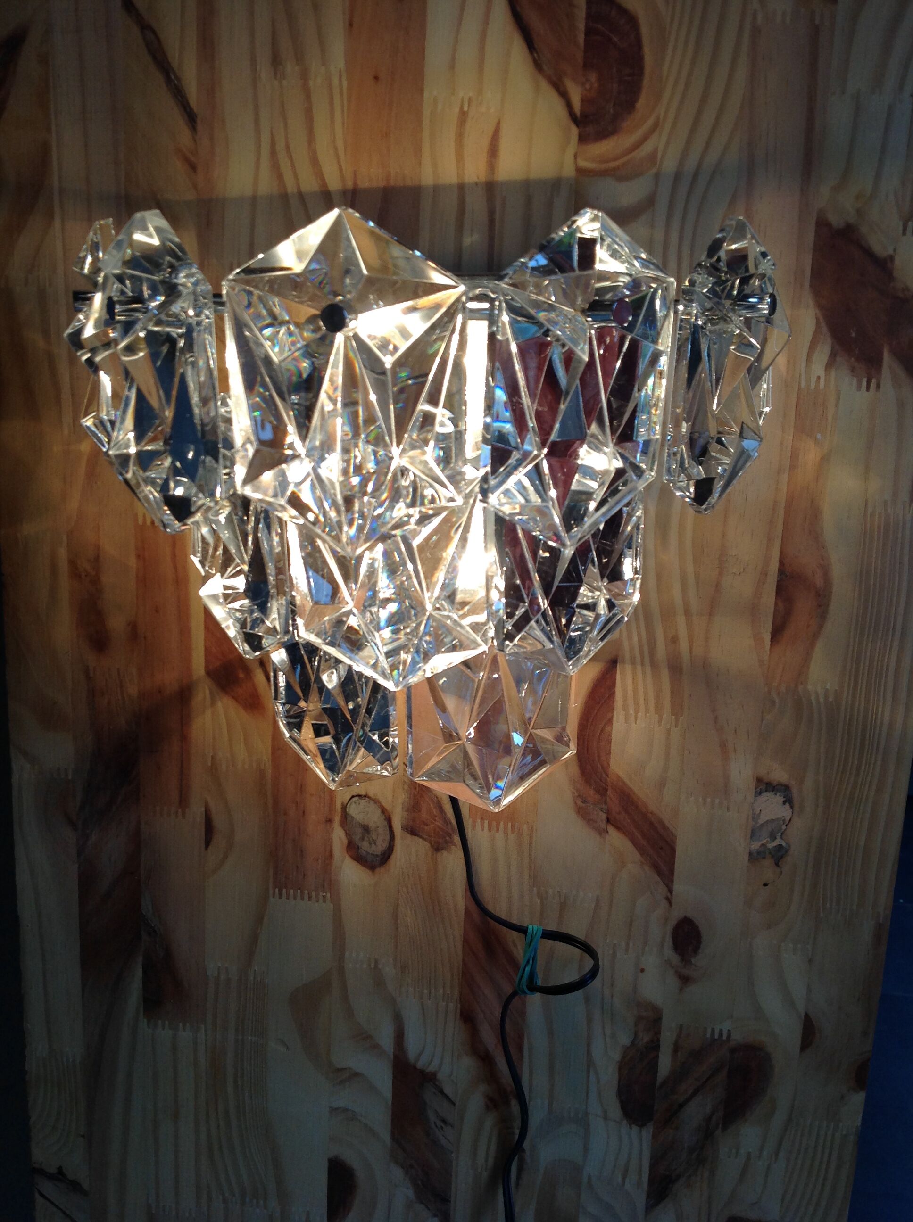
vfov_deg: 52.7
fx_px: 1234
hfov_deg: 40.6
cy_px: 611
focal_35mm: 35
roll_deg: +0.1
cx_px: 456
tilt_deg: -18.5
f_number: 2.4
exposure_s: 1/216
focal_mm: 4.28
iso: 50
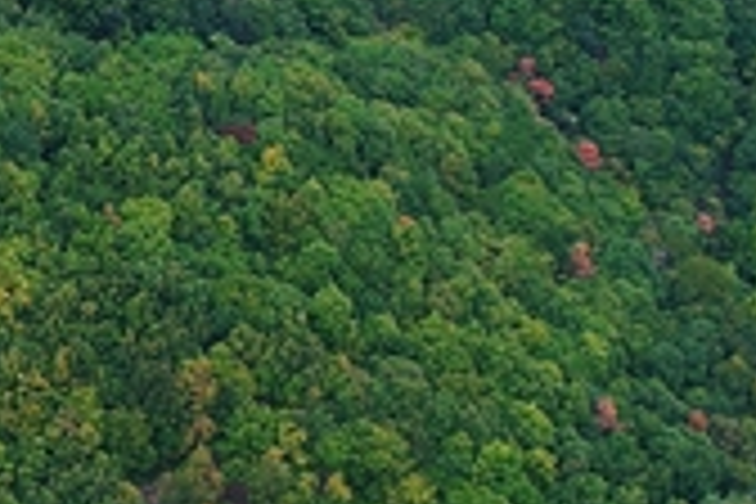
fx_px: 3171
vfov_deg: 9.0
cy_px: -29
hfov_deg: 13.1
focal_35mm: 151
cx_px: -243
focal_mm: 8.38
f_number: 2.8
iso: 110
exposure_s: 1/200
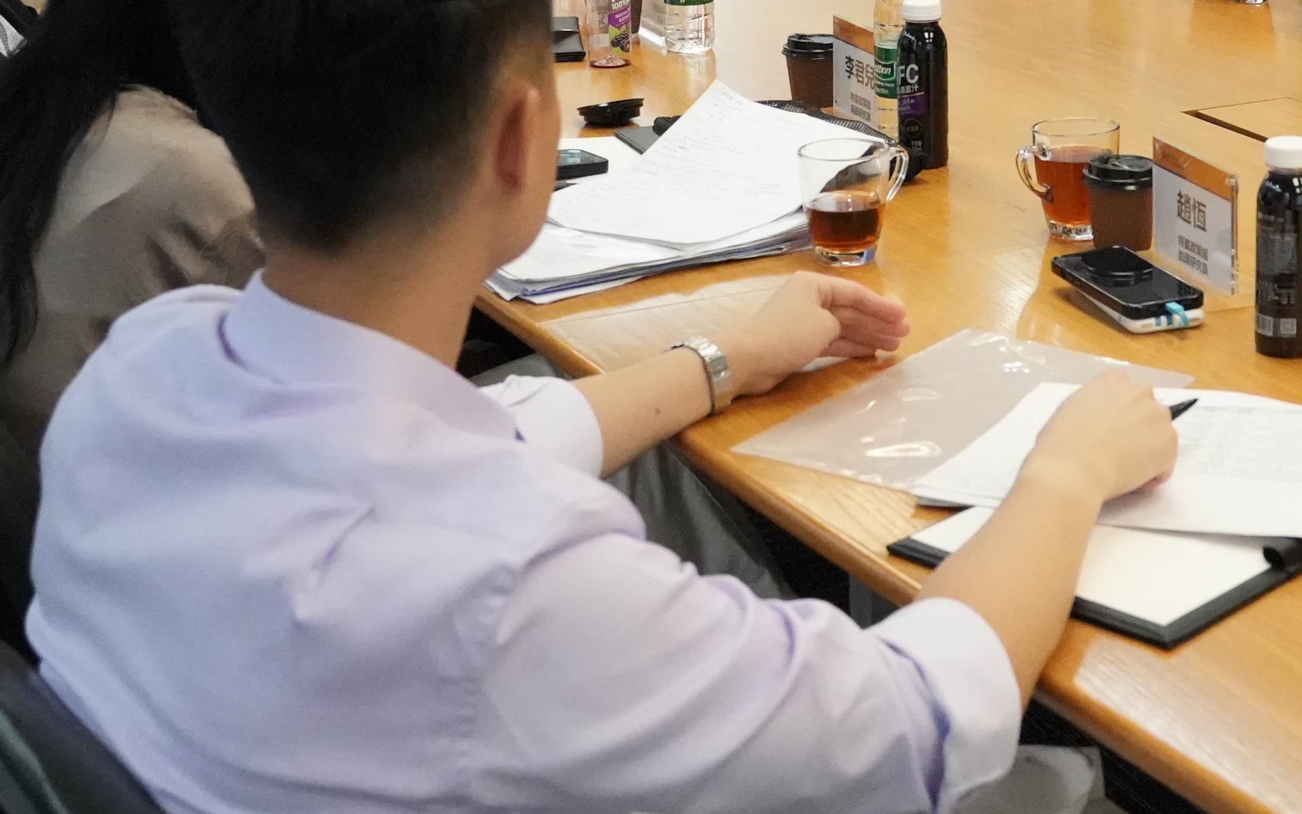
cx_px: 1084
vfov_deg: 17.6
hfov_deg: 27.9
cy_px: -53
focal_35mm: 72
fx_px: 2555
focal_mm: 25
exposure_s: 1/2000
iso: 12800
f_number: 4
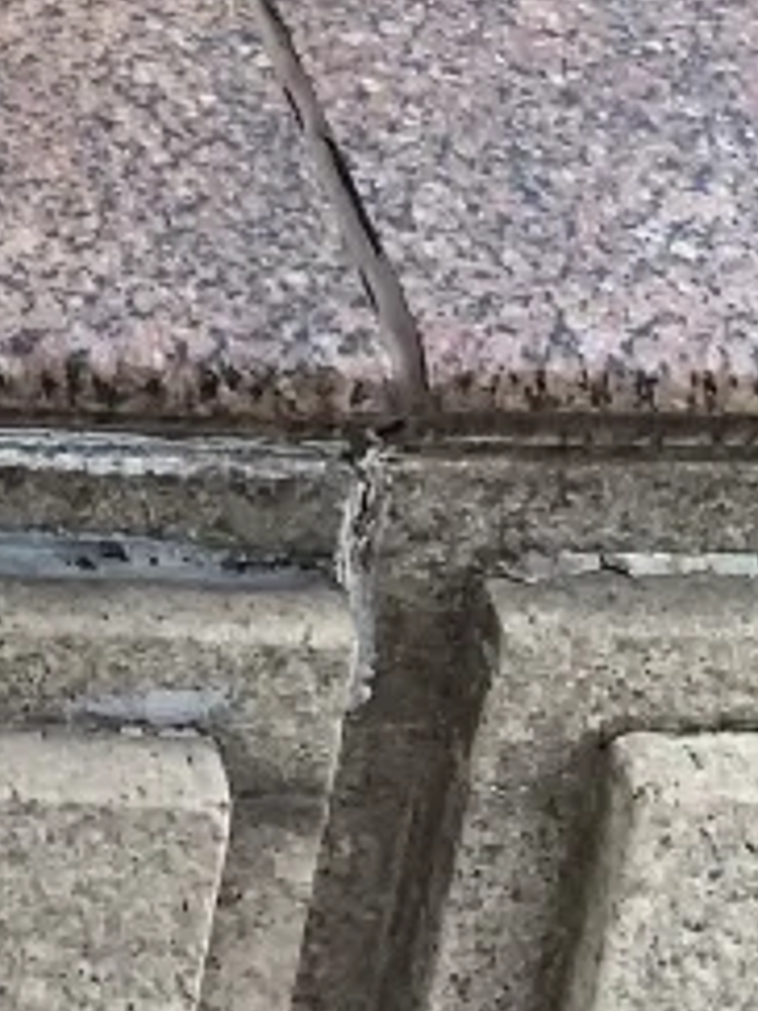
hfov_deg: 8.7
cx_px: -1120
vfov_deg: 10.1
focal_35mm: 154
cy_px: -1851
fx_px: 4500
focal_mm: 4.25
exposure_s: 1/829
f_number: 1.8
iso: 25
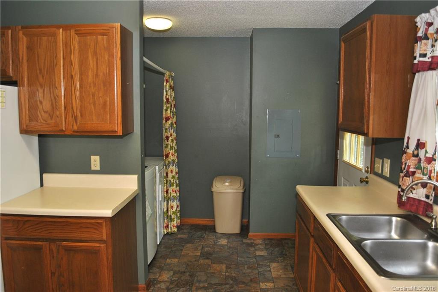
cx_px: 219
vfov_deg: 48.0
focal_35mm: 27
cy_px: 146
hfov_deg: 67.4
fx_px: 329
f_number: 4
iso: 200
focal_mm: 18
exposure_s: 1/60
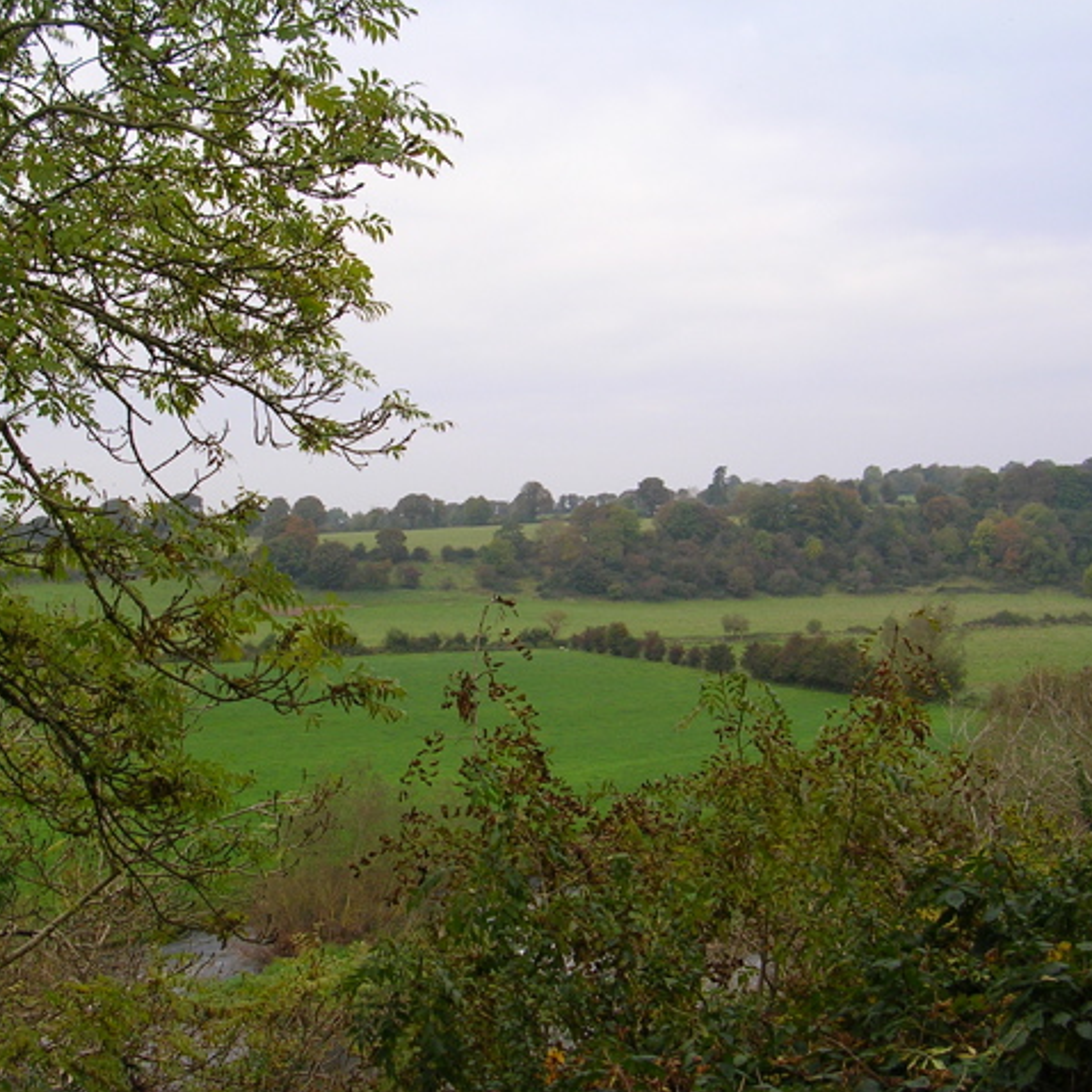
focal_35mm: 45
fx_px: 1606
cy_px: 546
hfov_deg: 37.5
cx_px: 487
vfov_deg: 37.6
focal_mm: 5.8
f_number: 2.8
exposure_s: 1/305
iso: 50
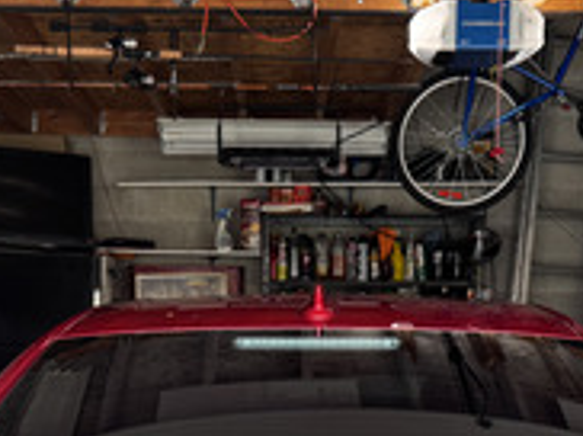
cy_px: 476
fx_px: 1110
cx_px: 295
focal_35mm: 66
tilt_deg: -5.8
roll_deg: +0.1
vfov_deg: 21.1
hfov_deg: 29.4
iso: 50
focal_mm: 6.76
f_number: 1.78
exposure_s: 1/136
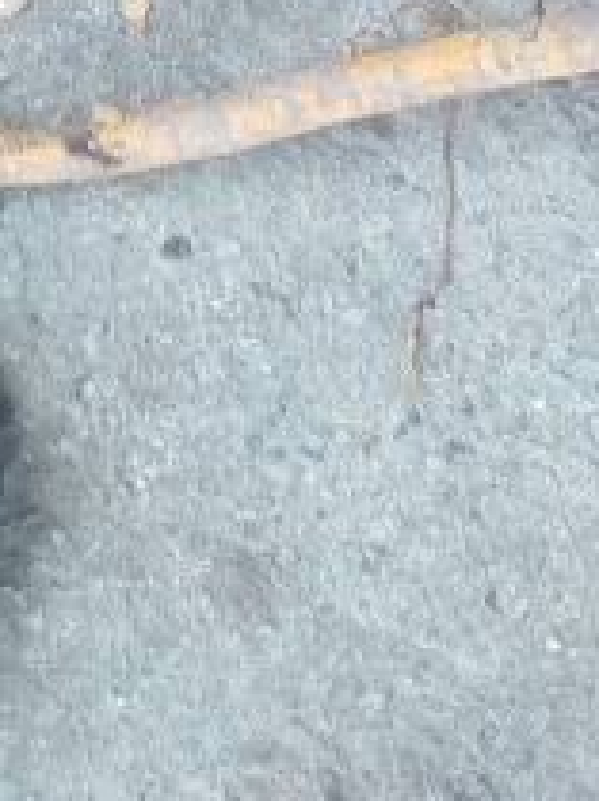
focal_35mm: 117
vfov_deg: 12.5
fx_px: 2705
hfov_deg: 12.0
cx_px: -309
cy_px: -1222
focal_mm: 5.25
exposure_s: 1/100
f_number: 1.8
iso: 160
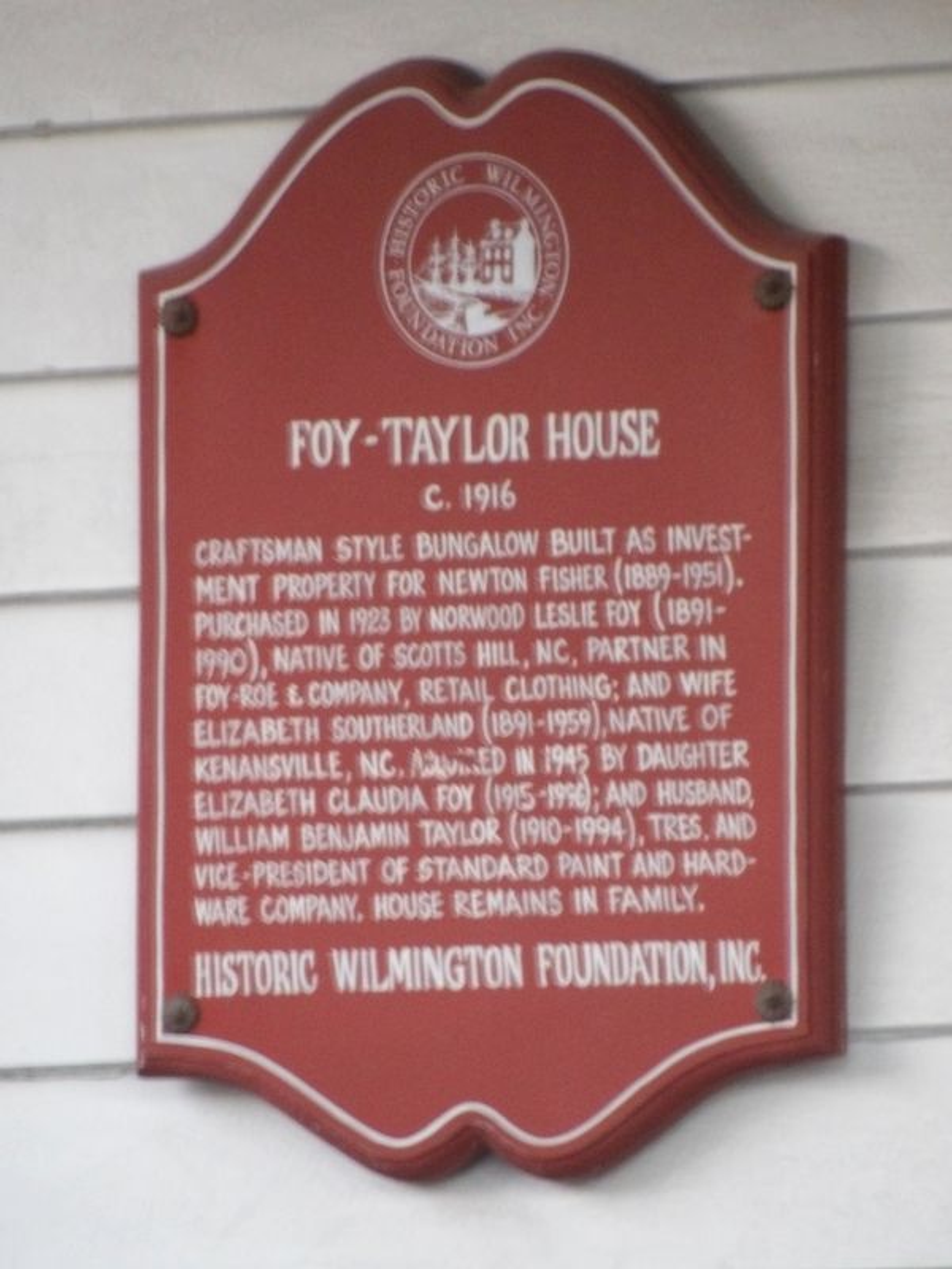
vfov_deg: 2.3
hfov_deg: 1.8
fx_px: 31095
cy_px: 634
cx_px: 476
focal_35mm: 848
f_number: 4.8
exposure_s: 1/5
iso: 800
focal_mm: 152.1
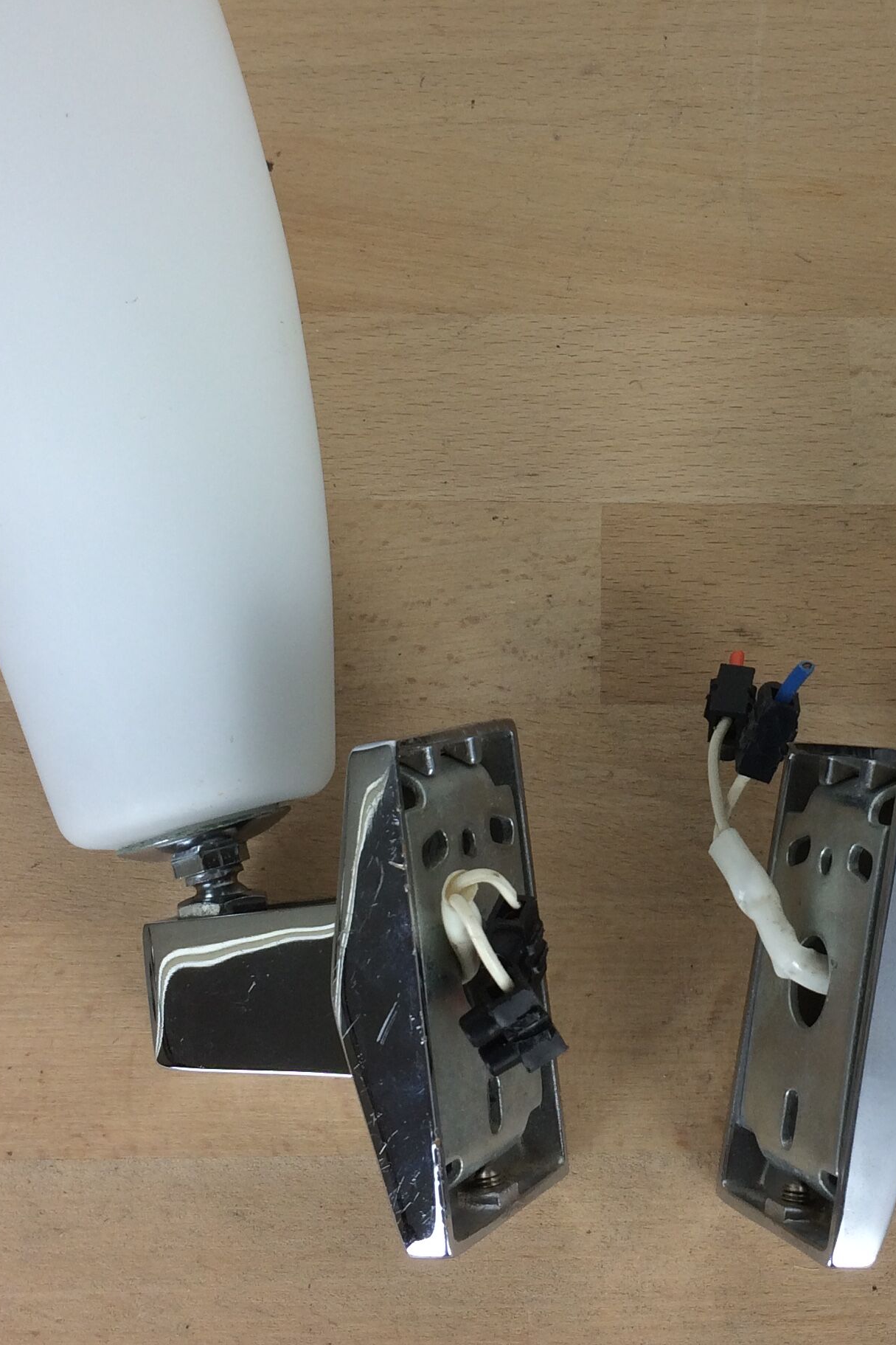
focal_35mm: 54
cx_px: 684
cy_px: 507
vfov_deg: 36.7
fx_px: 2016
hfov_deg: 24.7
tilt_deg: -68.8
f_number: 2.2
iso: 32
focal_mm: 4.15
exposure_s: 1/50
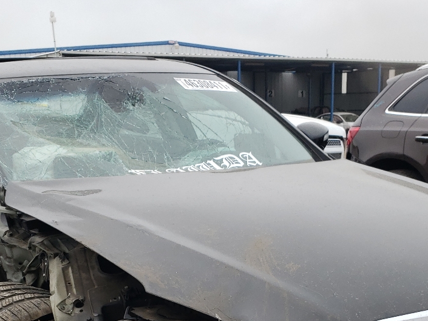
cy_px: 346
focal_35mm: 59
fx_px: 730
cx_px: 231
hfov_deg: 32.7
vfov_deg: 23.4
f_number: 1.5
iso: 50
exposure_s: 1/370
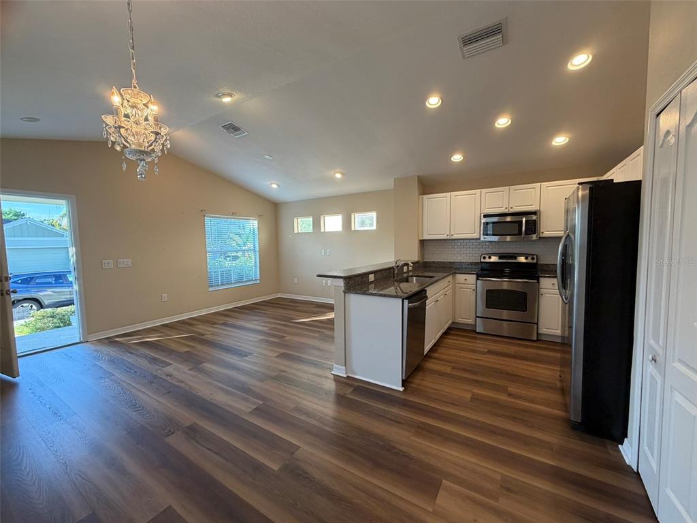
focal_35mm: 14
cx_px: 348
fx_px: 282
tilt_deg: -4.0
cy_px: 262
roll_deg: +1.2
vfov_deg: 85.7
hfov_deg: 102.1
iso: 200
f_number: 2.2
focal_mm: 2.22
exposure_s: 1/120
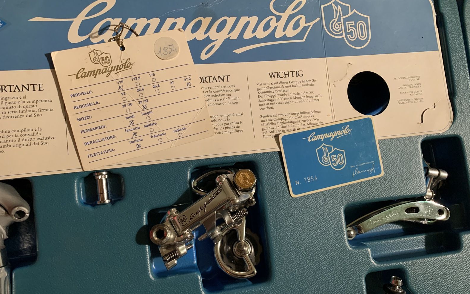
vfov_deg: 44.5
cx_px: 238
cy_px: 148
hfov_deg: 66.5
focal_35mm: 28
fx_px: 359
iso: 250
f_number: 1.8
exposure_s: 1/33
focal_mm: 4.25
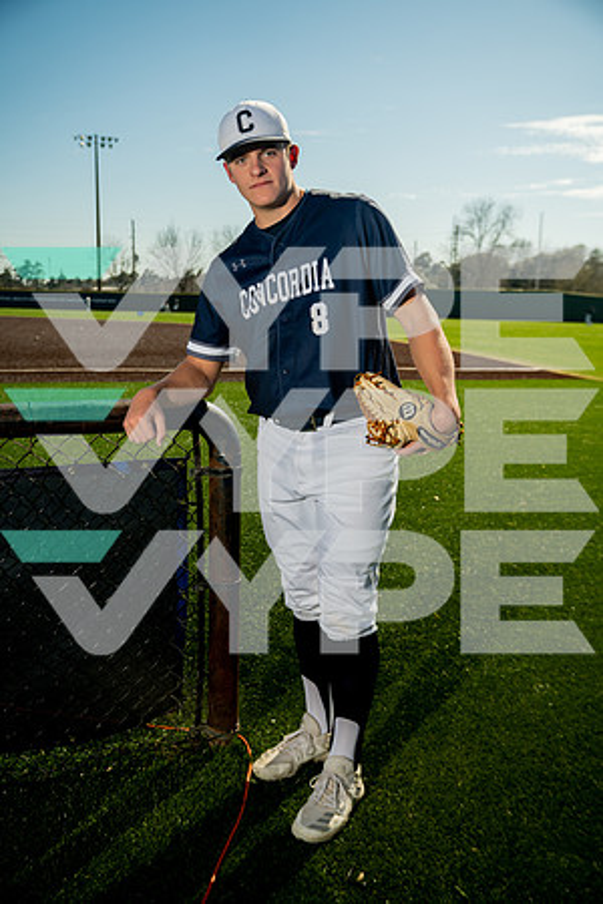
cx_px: 302
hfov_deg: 38.9
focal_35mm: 34
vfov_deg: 55.8
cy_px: 452
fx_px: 854
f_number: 4.5
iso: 100
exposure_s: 1/250
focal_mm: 34
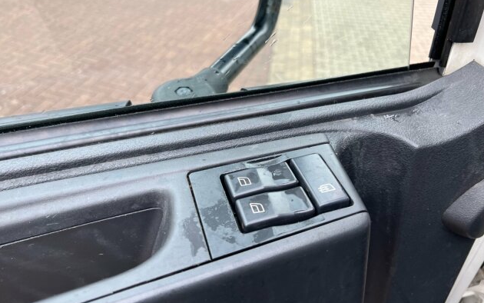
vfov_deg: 44.5
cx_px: 244
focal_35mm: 28
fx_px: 369
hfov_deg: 66.5
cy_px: 139
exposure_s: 1/121
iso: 32
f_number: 1.5
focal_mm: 5.7
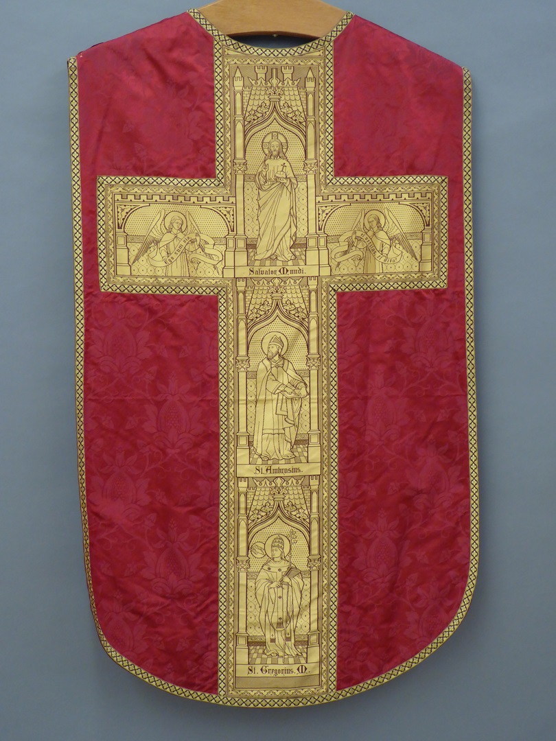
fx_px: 1221
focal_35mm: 57
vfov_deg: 33.8
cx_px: 278
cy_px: 370
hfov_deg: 25.7
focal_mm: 10.3
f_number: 4.2
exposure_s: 1/25
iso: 400
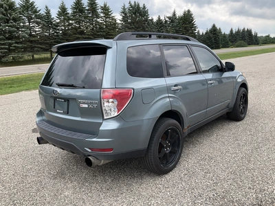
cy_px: 103
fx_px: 230
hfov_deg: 61.7
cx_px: 138
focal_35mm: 29
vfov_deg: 48.2
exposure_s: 1/478
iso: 25
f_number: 1.8
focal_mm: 3
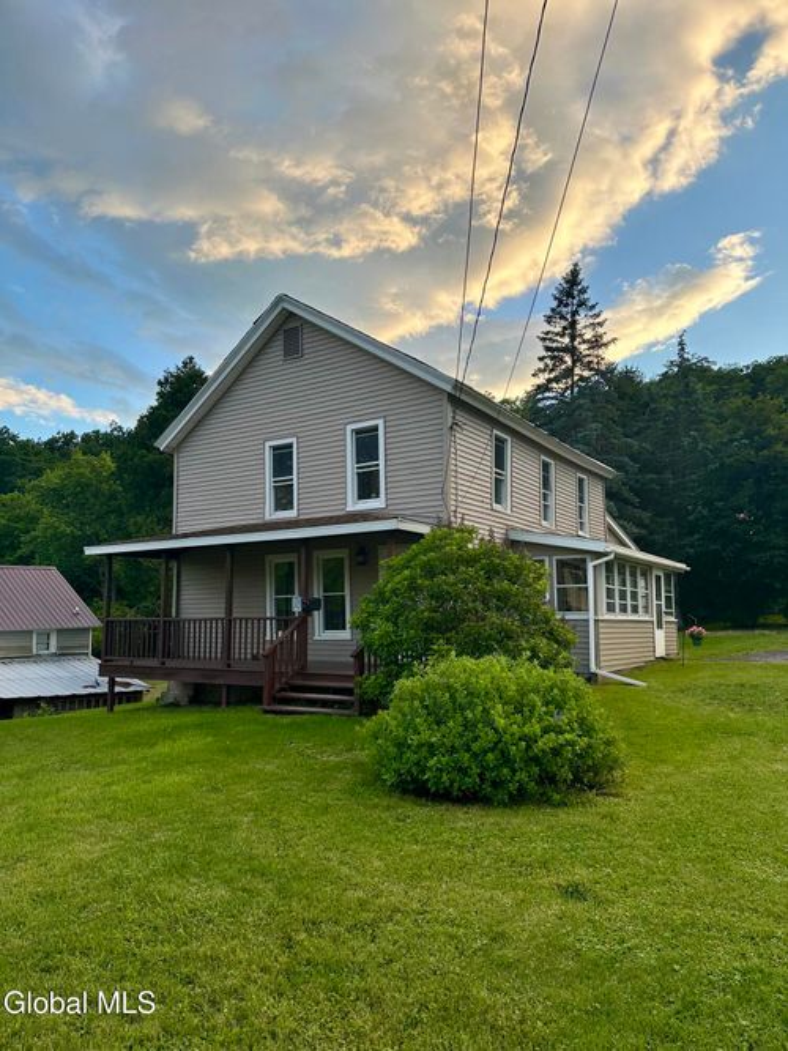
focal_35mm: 24
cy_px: 526
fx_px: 729
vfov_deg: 71.6
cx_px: 394
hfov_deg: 56.8
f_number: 1.78
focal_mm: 6.86
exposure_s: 1/887
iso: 80
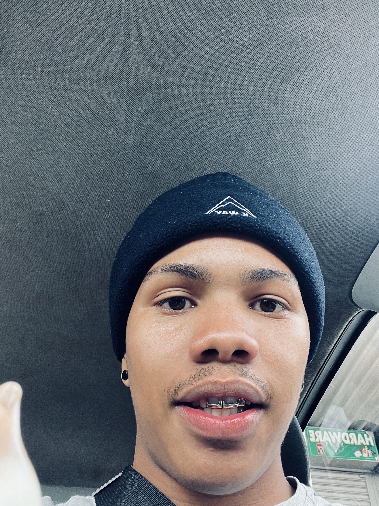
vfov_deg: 60.0
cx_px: 190
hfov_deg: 46.8
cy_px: 253
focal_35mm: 30
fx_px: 438
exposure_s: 1/71
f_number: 2.2
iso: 100
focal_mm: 2.71
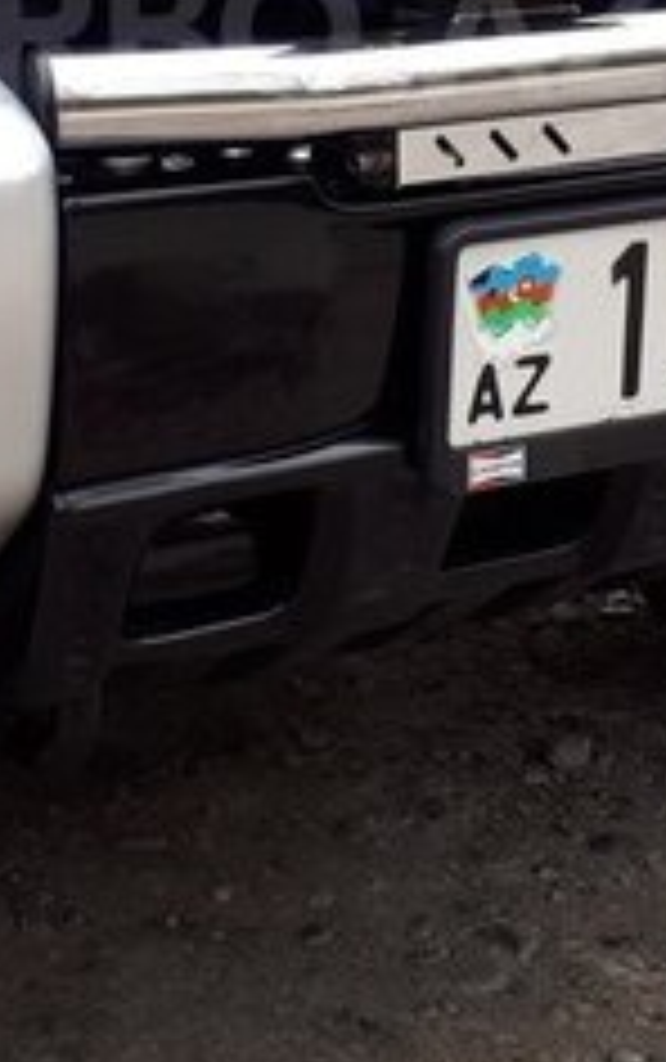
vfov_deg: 24.7
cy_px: 29
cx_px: 202
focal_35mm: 80
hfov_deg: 16.3
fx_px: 2318
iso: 40
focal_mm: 3.6
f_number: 1.9
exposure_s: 1/105
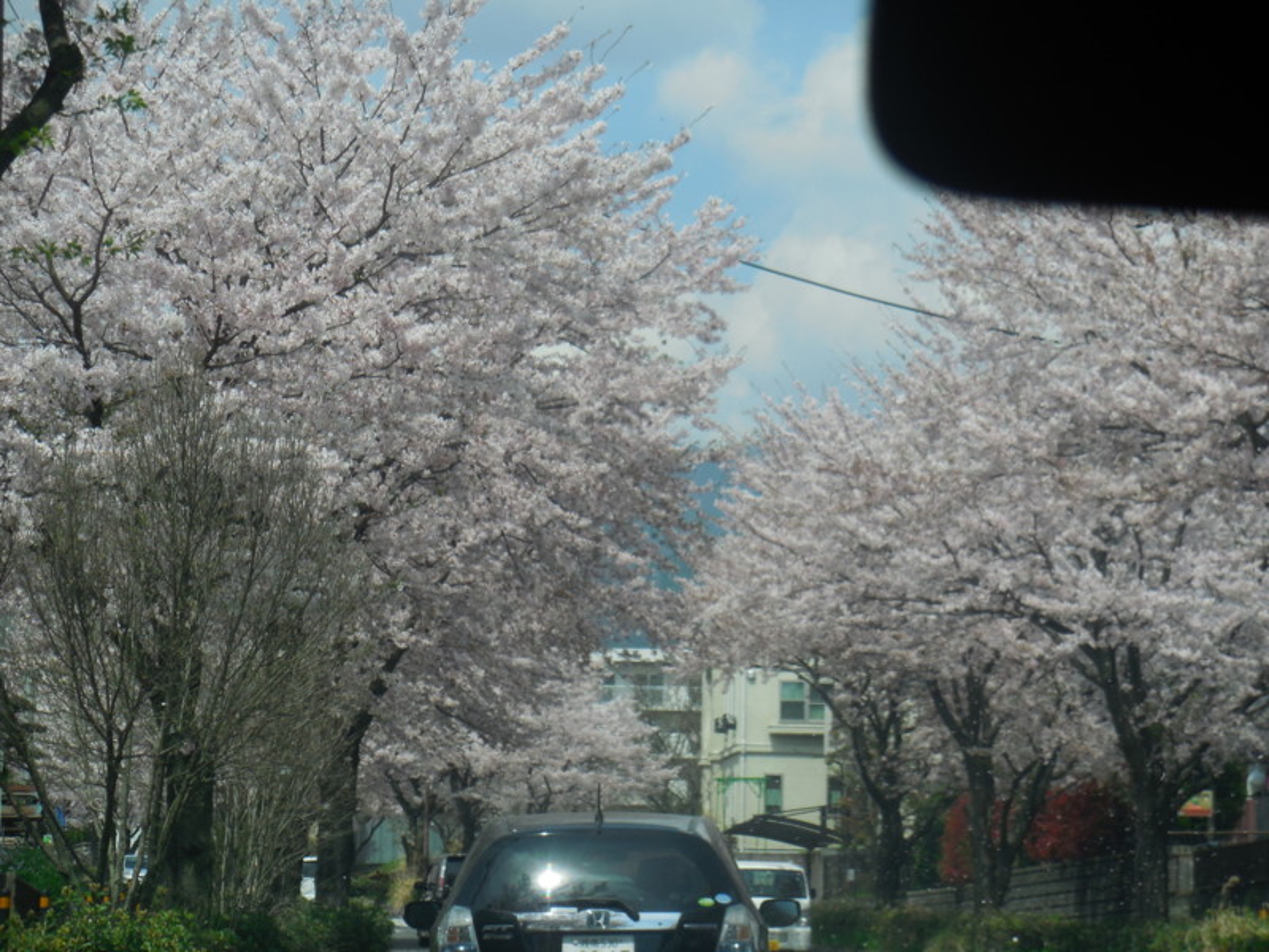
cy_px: 476
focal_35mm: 145
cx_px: 634
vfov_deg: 10.2
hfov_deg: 13.6
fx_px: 5316
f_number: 5.1
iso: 125
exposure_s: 1/500
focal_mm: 25.8
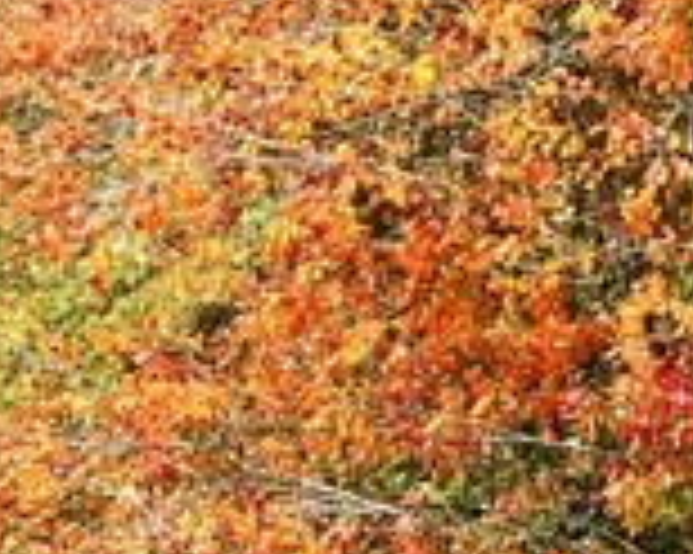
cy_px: -18
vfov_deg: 8.3
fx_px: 3792
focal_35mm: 185
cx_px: -855
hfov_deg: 9.5
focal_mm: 10.26
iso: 100
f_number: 5
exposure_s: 1/200
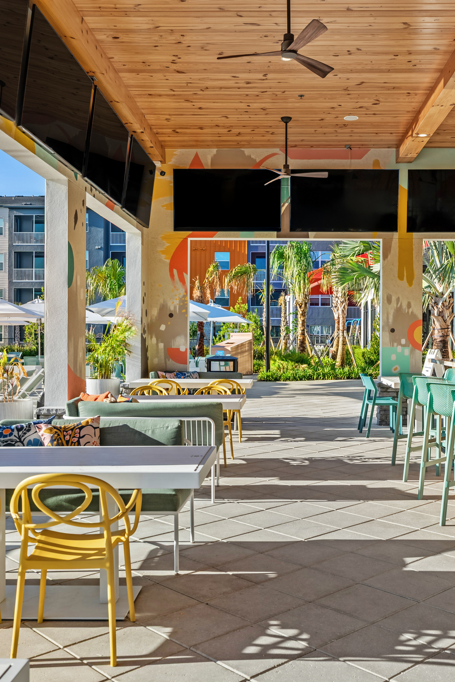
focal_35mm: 38
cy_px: 343
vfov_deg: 50.7
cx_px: 276
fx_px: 720
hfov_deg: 34.9
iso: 100
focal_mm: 25
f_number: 8
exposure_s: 1/1600
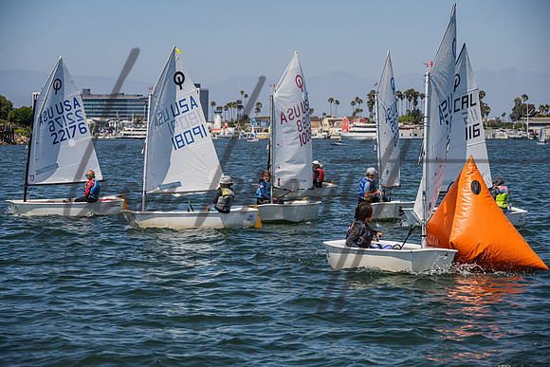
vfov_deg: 13.0
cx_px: 275
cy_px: 184
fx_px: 1604
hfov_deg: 19.5
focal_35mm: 105
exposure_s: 1/1250
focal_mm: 105
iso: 250
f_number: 6.7
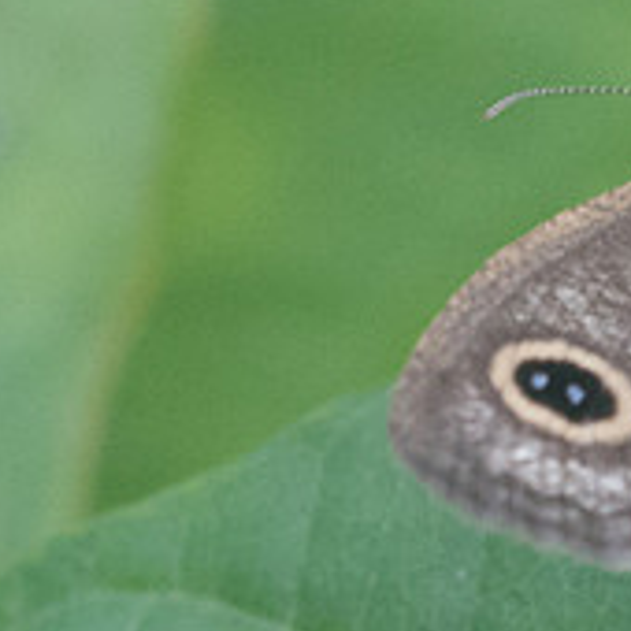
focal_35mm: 1758
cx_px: 1156
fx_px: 36256
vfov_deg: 1.0
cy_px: 151
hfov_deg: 1.0
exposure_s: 1/400
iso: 800
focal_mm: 150
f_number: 7.1
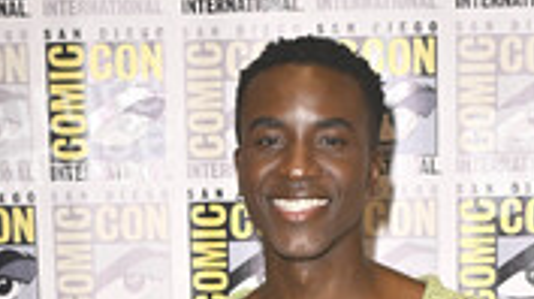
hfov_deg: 18.4
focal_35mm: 116
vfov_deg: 9.7
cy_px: 598
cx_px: 347
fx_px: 1640
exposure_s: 1/250
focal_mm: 49
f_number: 6.3
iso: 2000
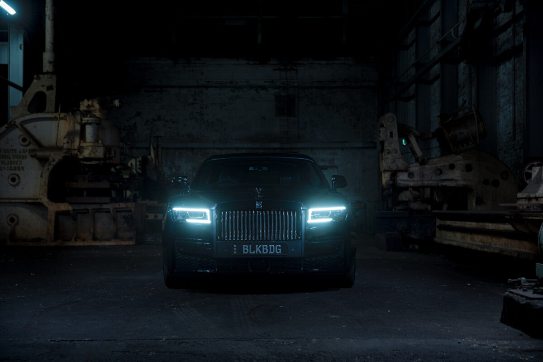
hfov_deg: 39.6
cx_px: 272
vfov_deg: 27.0
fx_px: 754
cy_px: 181
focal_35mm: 50
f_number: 2.8
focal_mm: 50
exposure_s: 1/30
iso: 500
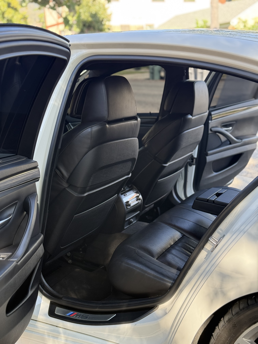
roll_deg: +4.5
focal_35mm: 48
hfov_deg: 30.3
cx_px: 129
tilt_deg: -11.2
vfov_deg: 39.7
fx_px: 477
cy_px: 172
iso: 100
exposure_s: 1/246
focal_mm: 6.76
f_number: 1.78
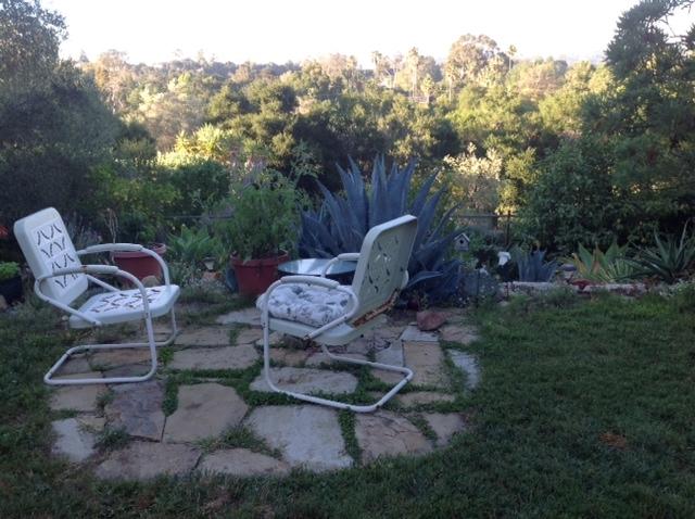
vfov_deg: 40.6
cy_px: 260
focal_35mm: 35
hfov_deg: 52.7
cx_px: 348
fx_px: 702
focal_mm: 4.28
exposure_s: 1/154
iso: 50
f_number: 2.4
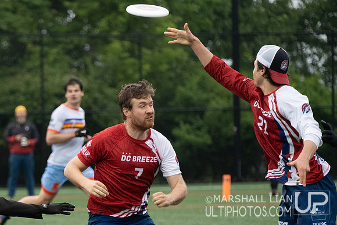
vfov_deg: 4.5
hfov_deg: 6.7
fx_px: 2867
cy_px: 185
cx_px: 60
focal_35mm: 306
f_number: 2.8
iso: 640
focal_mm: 124.3
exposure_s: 1/1000
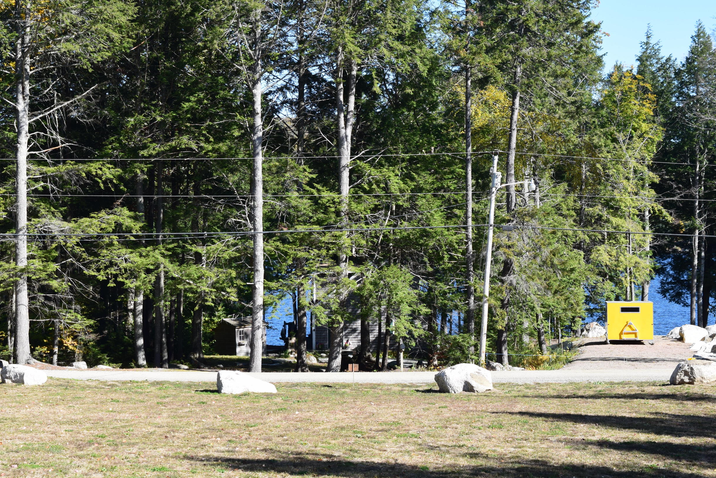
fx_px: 1643
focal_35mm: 83
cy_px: 239
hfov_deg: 24.6
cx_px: 299
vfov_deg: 16.5
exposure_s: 1/500
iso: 400
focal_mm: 45
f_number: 11
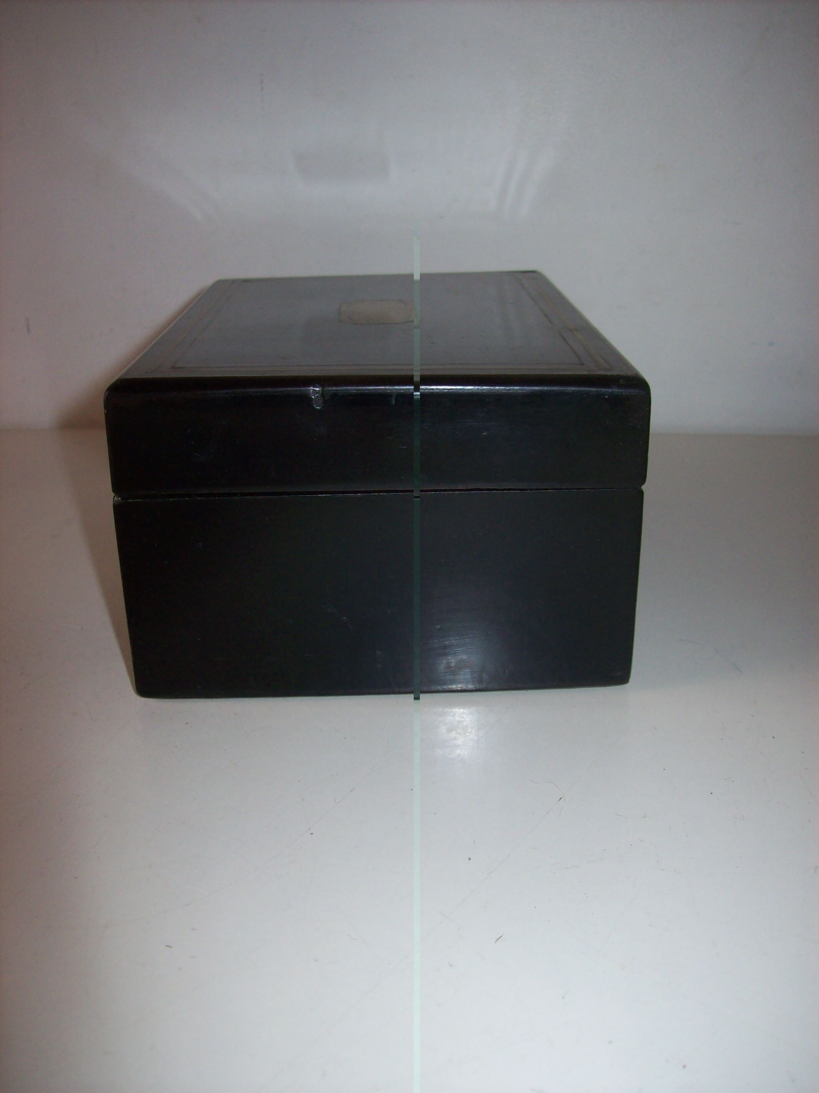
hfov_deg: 39.6
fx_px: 1136
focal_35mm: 36
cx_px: 410
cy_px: 546
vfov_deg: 51.4
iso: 80
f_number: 2.7
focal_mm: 6
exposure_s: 1/64
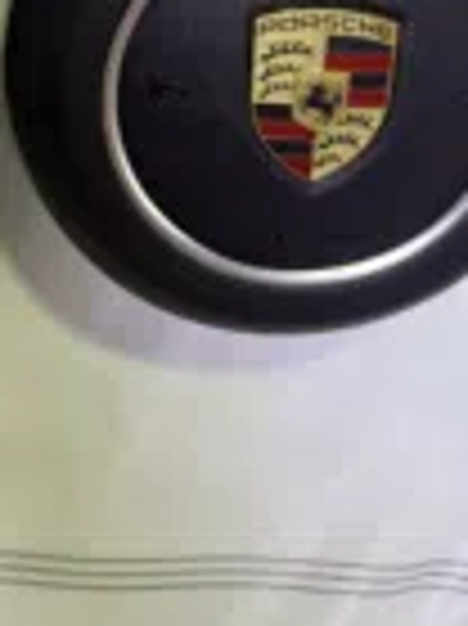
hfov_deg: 20.4
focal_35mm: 69
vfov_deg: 24.7
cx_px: -27
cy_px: -180
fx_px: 1246
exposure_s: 1/50
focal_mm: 6.76
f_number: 1.78
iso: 200
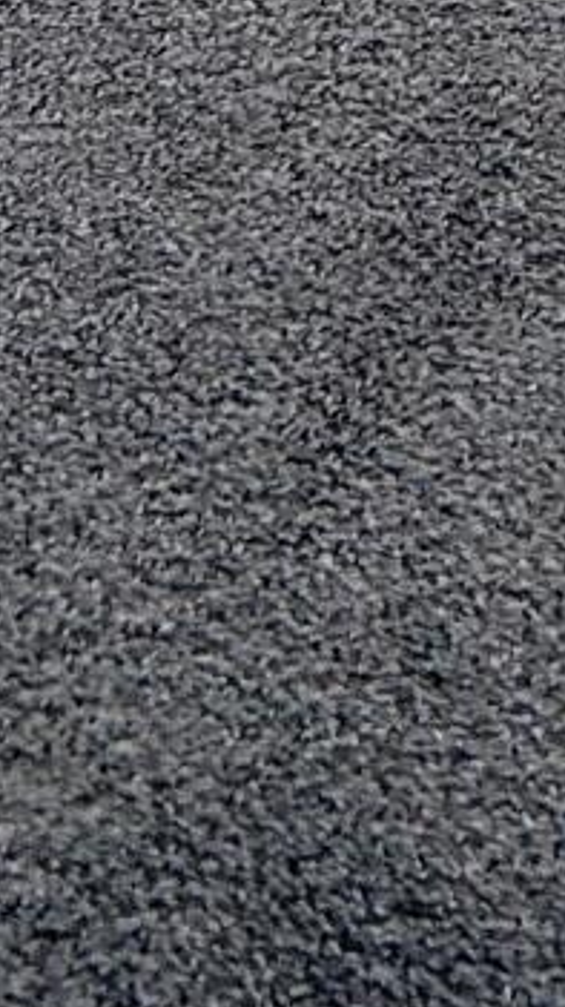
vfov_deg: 12.7
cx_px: 516
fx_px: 2321
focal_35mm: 87
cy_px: -1782
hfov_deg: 13.7
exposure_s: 1/132
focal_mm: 2.22
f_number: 2.2
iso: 64
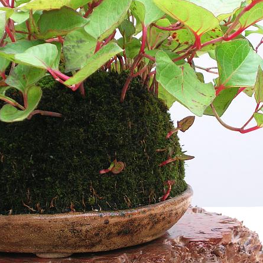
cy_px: 132
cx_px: 144
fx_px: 1074
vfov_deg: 14.0
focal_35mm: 125
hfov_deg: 14.0
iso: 50
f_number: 4.9
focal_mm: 16.2
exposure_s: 1/38.4
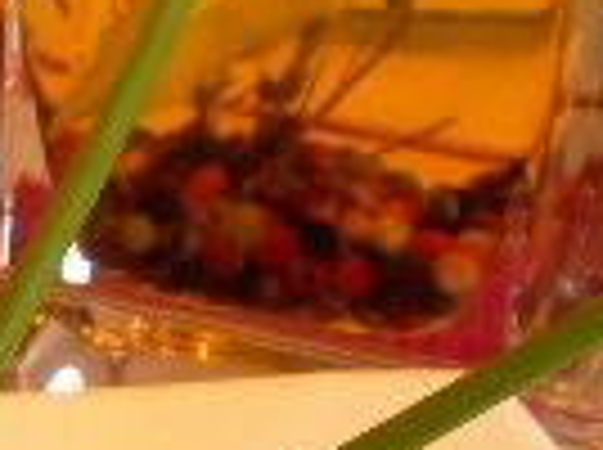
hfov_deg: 6.8
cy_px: 729
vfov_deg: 5.2
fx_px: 4921
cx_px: -477
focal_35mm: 283
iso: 64
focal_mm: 6.6
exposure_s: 1/57.8
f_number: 3.5
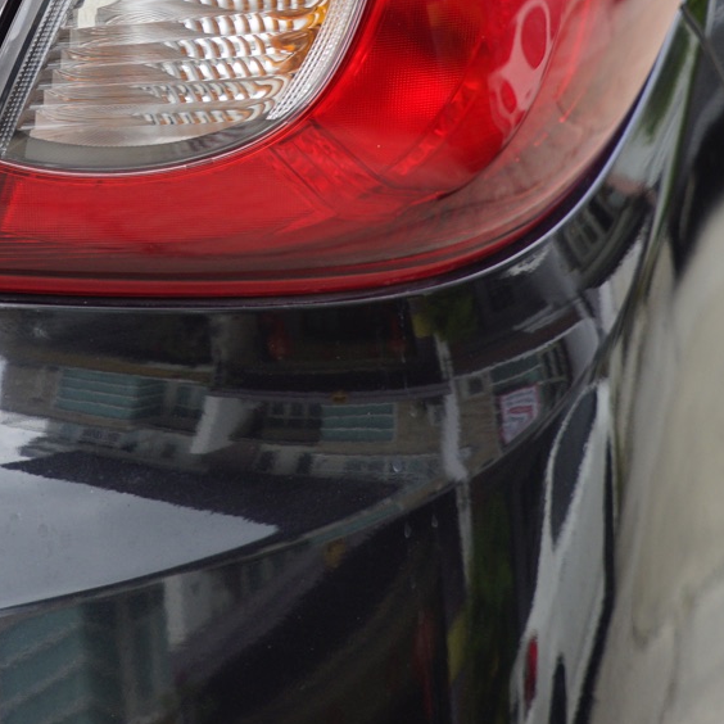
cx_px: 227
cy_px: -9
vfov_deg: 9.1
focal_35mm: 190
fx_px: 4496
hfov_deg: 9.2
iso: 250
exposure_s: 1/250
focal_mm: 70
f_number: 5
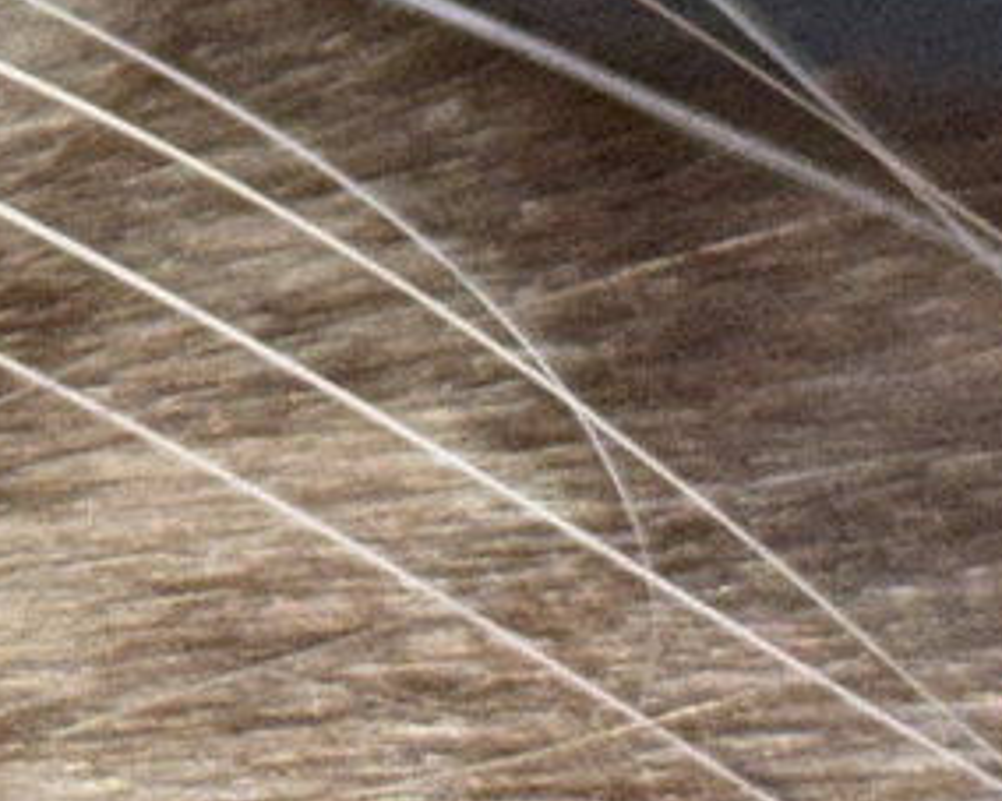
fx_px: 10613
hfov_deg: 5.0
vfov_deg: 4.2
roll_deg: +3.1
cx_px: -2473
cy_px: -1401
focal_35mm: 358
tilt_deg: +21.9
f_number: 1.6
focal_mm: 5.96
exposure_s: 1/33
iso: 32
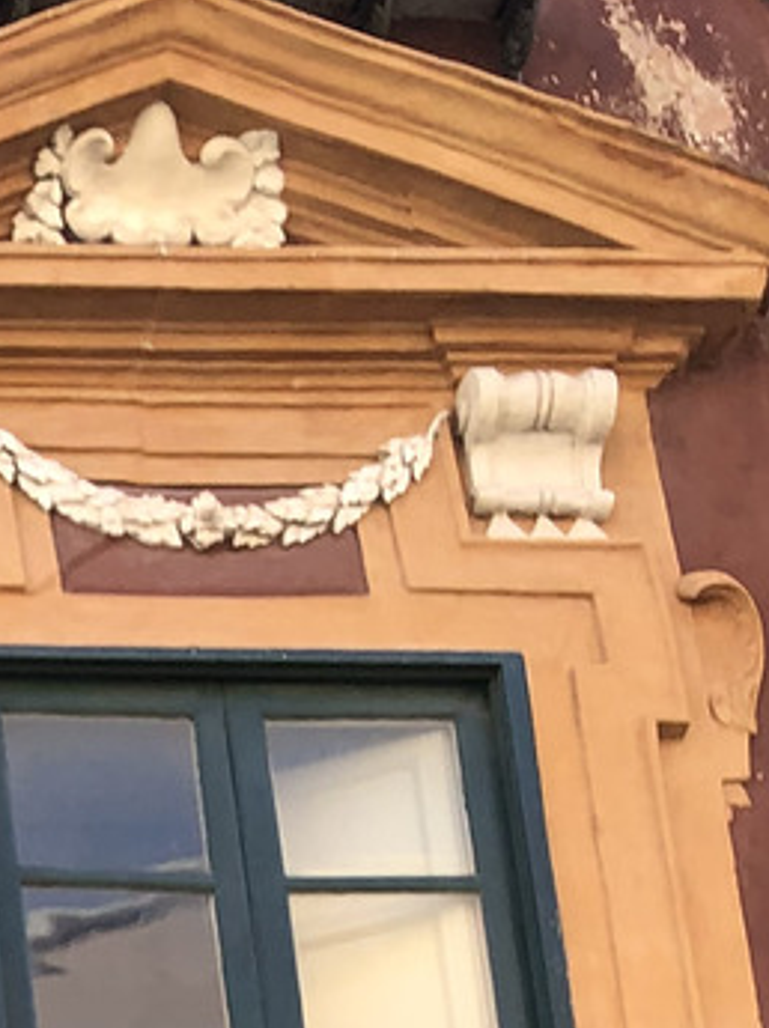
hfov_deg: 10.1
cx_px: -1016
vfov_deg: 12.6
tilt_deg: +17.9
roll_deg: +0.9
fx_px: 3858
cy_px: 2268
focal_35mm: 130
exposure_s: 1/298
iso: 20
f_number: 1.8
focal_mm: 4
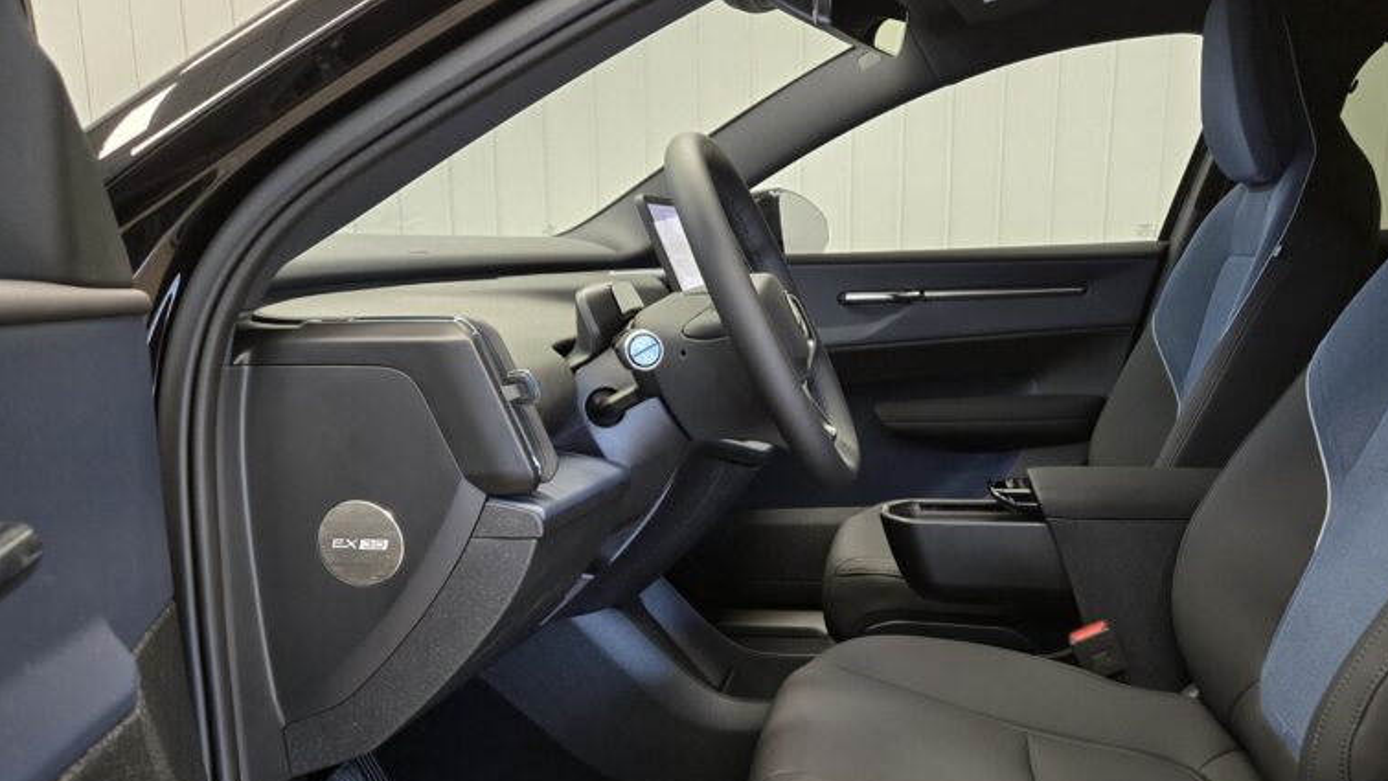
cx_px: 851
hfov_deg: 57.4
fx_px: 1252
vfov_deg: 34.2
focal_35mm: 34
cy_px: 544
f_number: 1.8
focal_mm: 5.4
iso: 400
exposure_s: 1/100
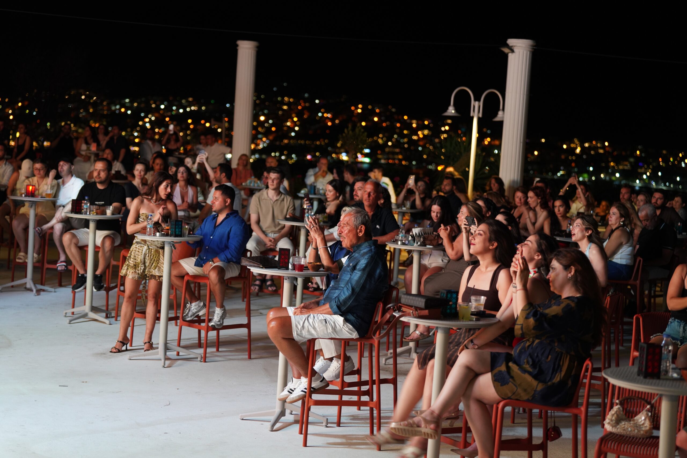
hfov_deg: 28.8
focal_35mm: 70
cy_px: 229
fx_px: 1336
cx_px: 344
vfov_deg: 19.5
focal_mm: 70
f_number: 2.8
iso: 800
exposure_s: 1/15
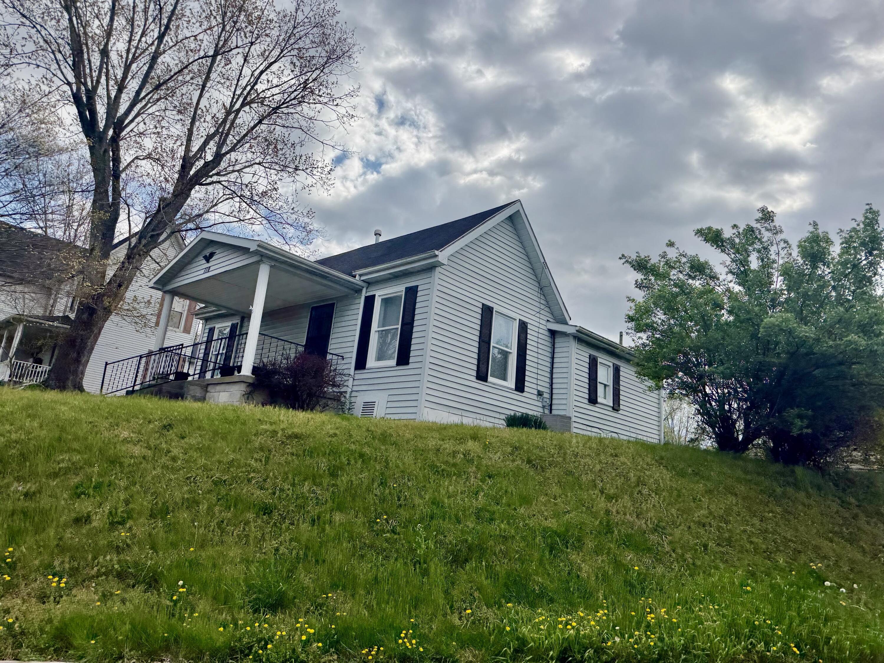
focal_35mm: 24
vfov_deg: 56.8
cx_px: 442
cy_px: 332
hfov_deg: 71.6
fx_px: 613
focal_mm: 6.76
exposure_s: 1/7353
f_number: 1.78
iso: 80
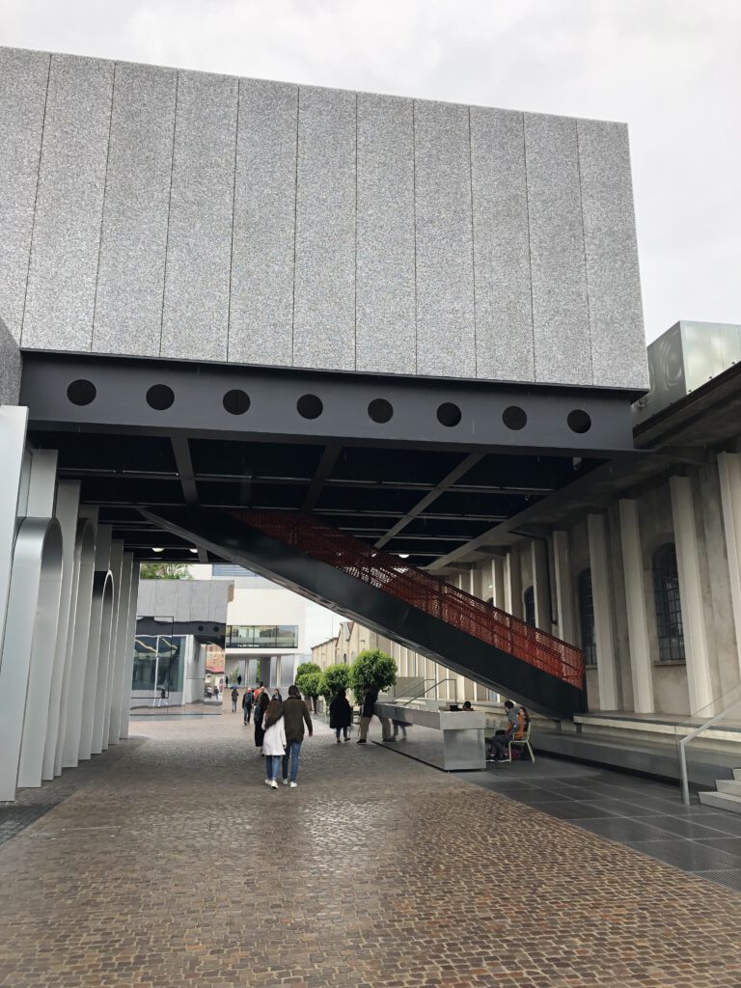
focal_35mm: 28
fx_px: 799
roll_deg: +0.8
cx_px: 370
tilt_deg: +14.7
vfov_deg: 63.4
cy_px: 494
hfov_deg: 49.7
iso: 20
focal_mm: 3.99
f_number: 1.8
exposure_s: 1/276
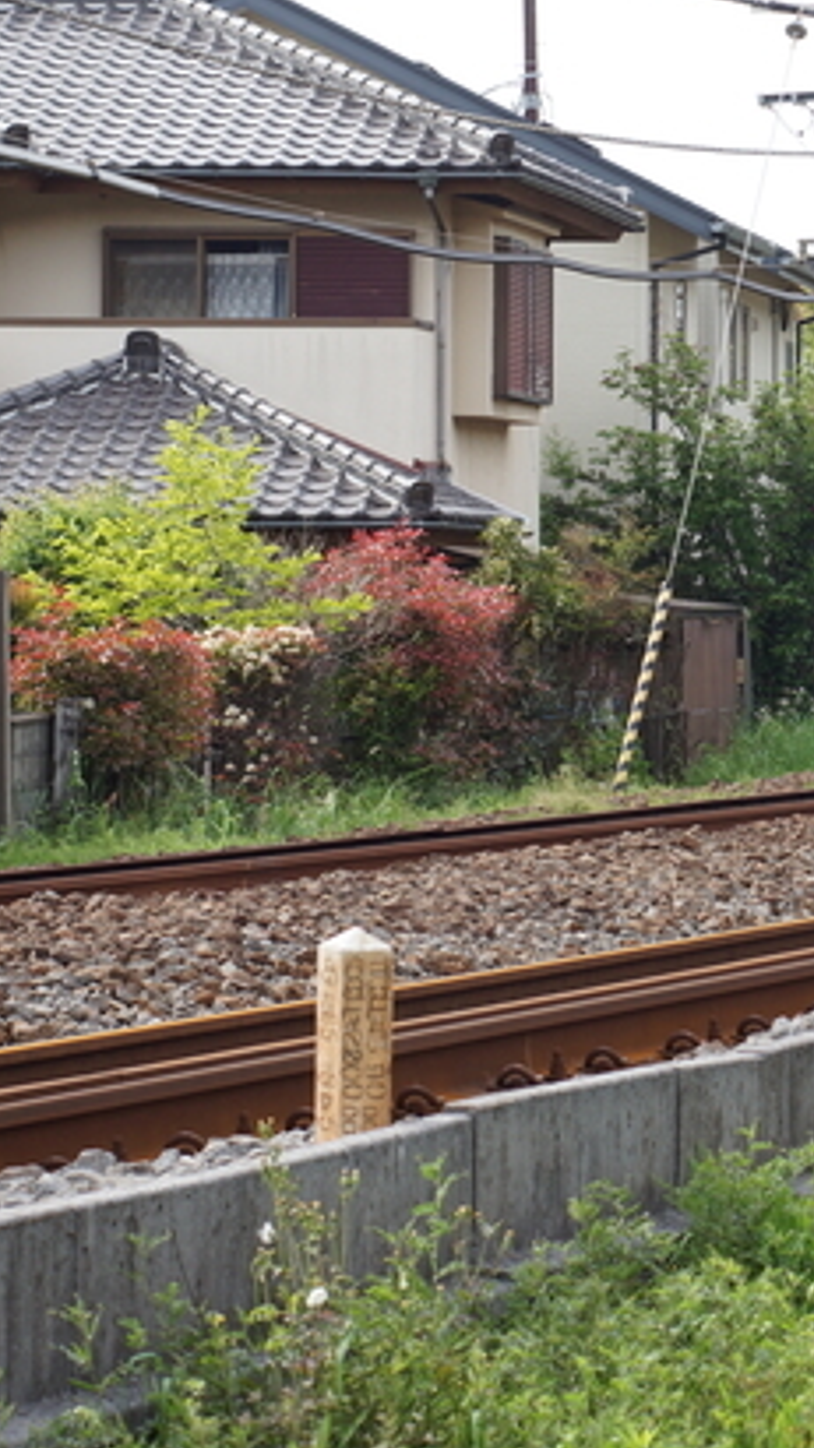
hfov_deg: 7.9
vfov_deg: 14.0
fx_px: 5874
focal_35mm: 153
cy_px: 580
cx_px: 874
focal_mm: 50
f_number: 6.3
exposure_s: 1/160
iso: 100
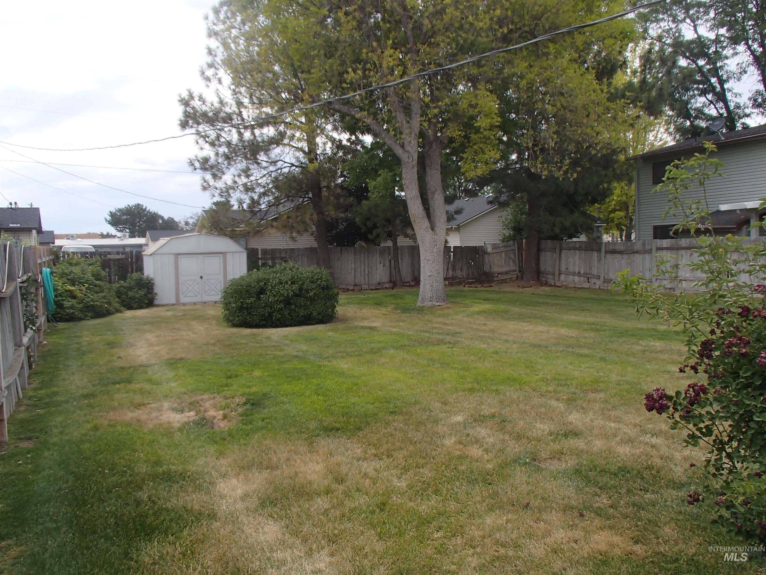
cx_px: 383
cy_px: 288
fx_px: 620
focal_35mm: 28
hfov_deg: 63.4
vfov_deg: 49.7
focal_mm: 5
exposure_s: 1/500
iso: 100
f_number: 3.9
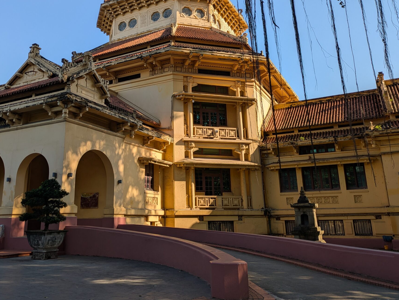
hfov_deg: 56.6
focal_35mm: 32
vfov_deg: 43.8
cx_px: 172
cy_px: 112
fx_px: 369
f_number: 1.89
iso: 46
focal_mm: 5.43
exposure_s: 1/1616
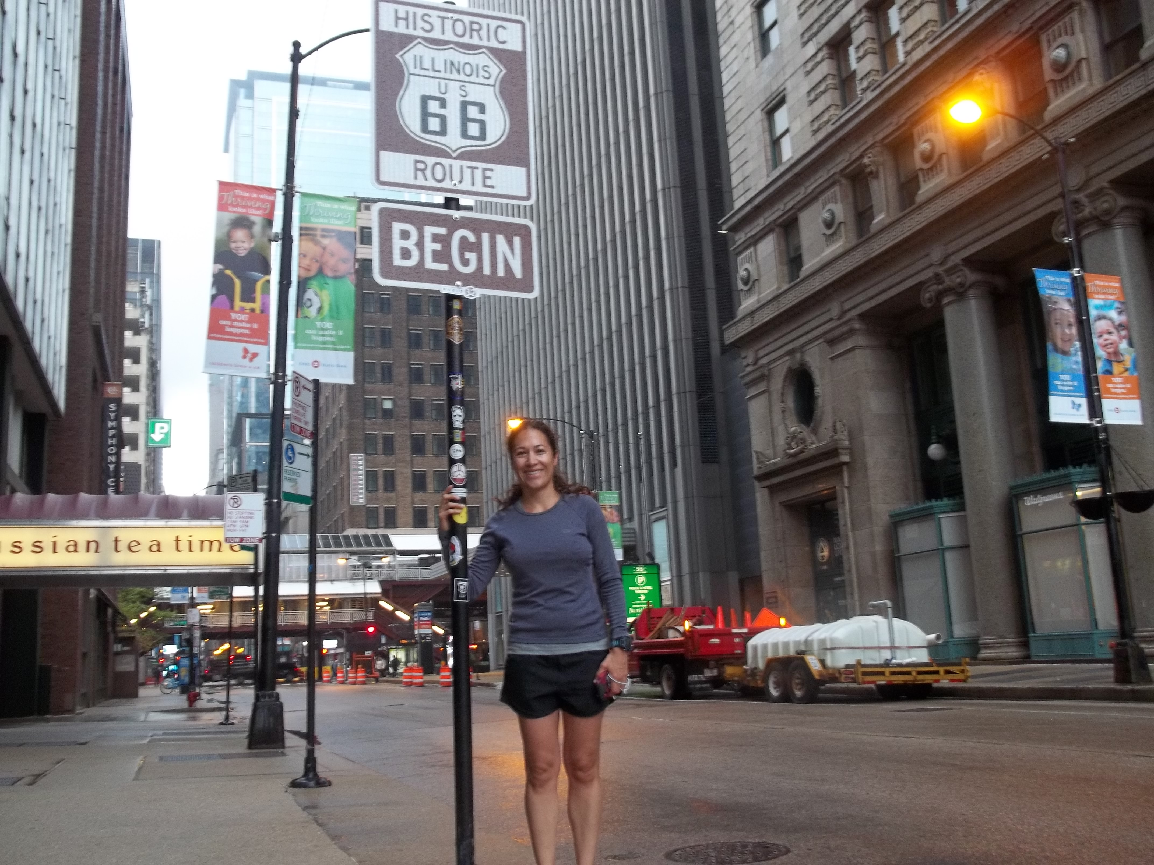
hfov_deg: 55.4
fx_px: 1100
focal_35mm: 33
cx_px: 577
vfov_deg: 42.9
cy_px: 432
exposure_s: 1/30
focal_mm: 5.9
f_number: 3.3
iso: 95
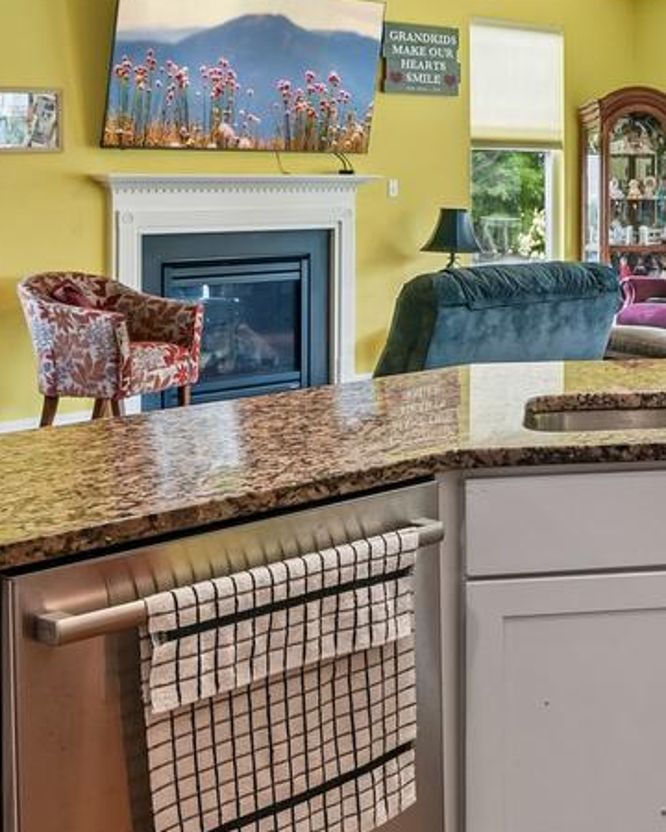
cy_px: 165
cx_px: 860
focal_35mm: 57
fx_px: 1404
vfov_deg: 32.1
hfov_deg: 23.6
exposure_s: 1/25
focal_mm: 19
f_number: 8
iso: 400
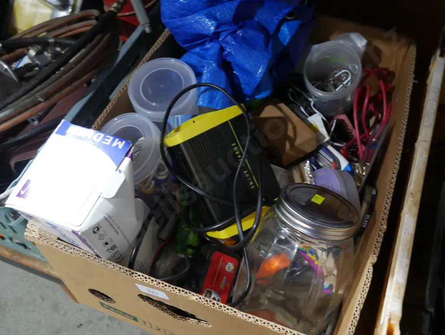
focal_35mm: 36
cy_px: 168
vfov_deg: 39.7
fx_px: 463
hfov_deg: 51.3
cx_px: 222
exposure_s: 1/60
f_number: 4
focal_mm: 18
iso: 1600
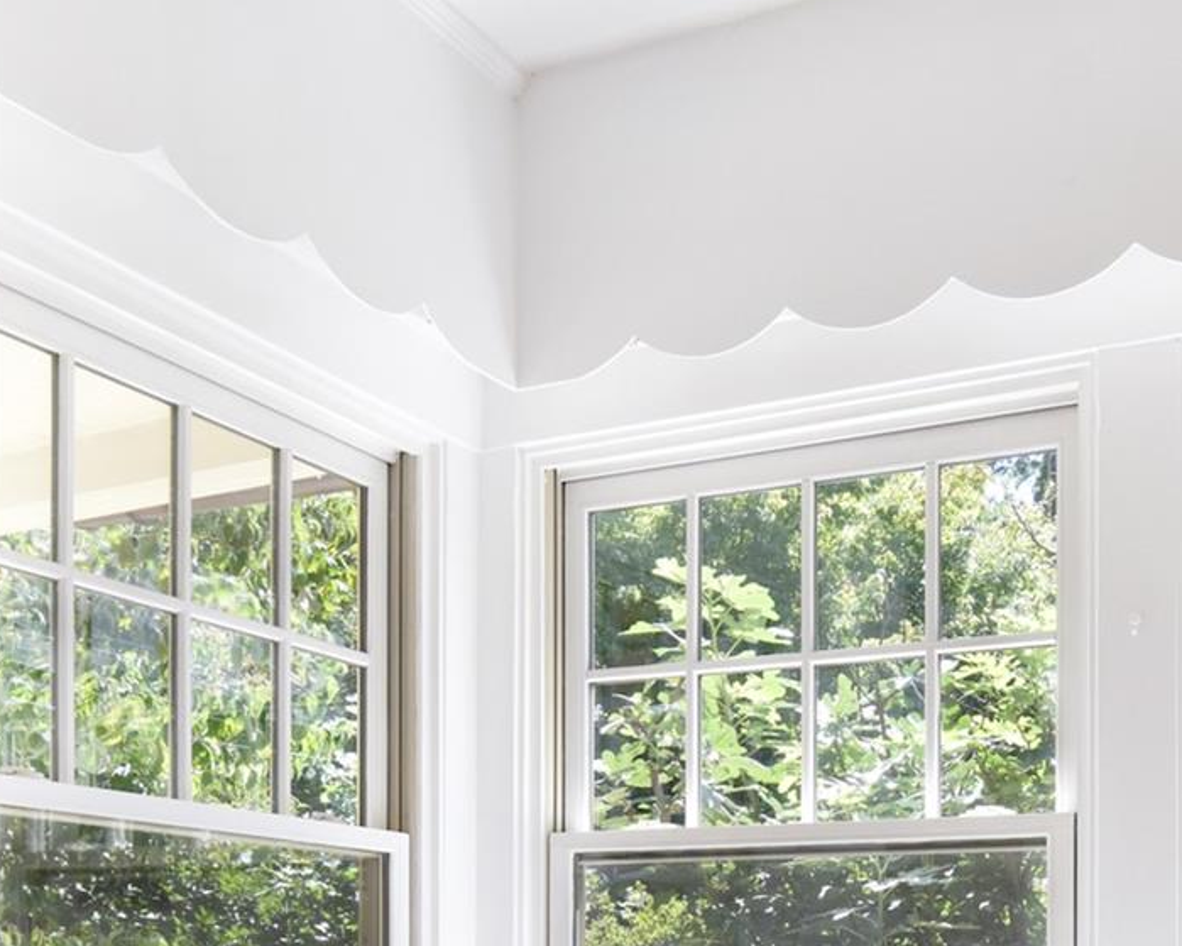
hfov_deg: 40.2
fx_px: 1587
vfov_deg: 30.0
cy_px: 1020
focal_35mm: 45
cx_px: 815
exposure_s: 1/200
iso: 640
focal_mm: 11
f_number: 11
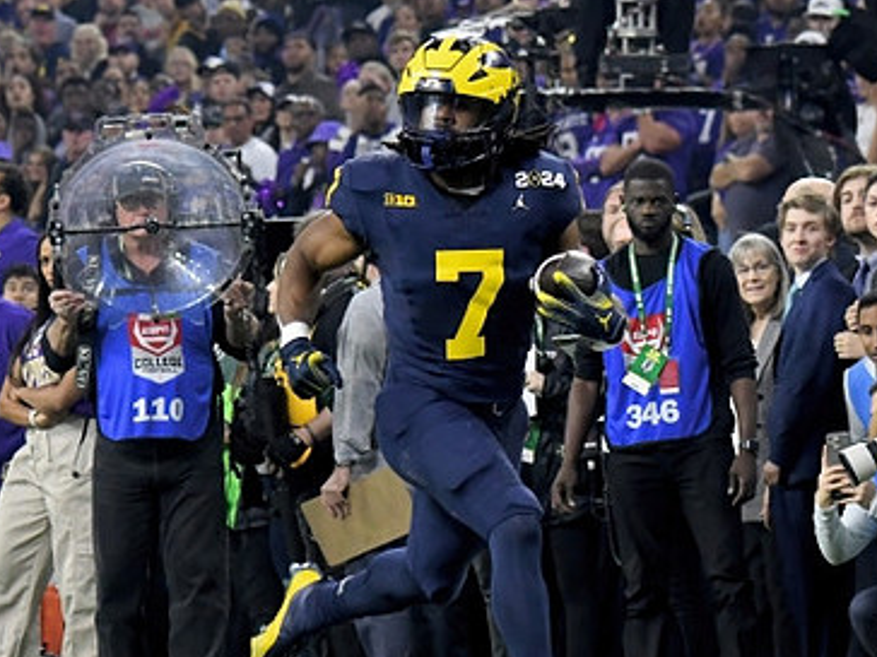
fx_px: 8994
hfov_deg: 5.6
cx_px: 453
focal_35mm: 355
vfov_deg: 4.2
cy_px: 397
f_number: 5
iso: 6400
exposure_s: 1/1000
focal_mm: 155
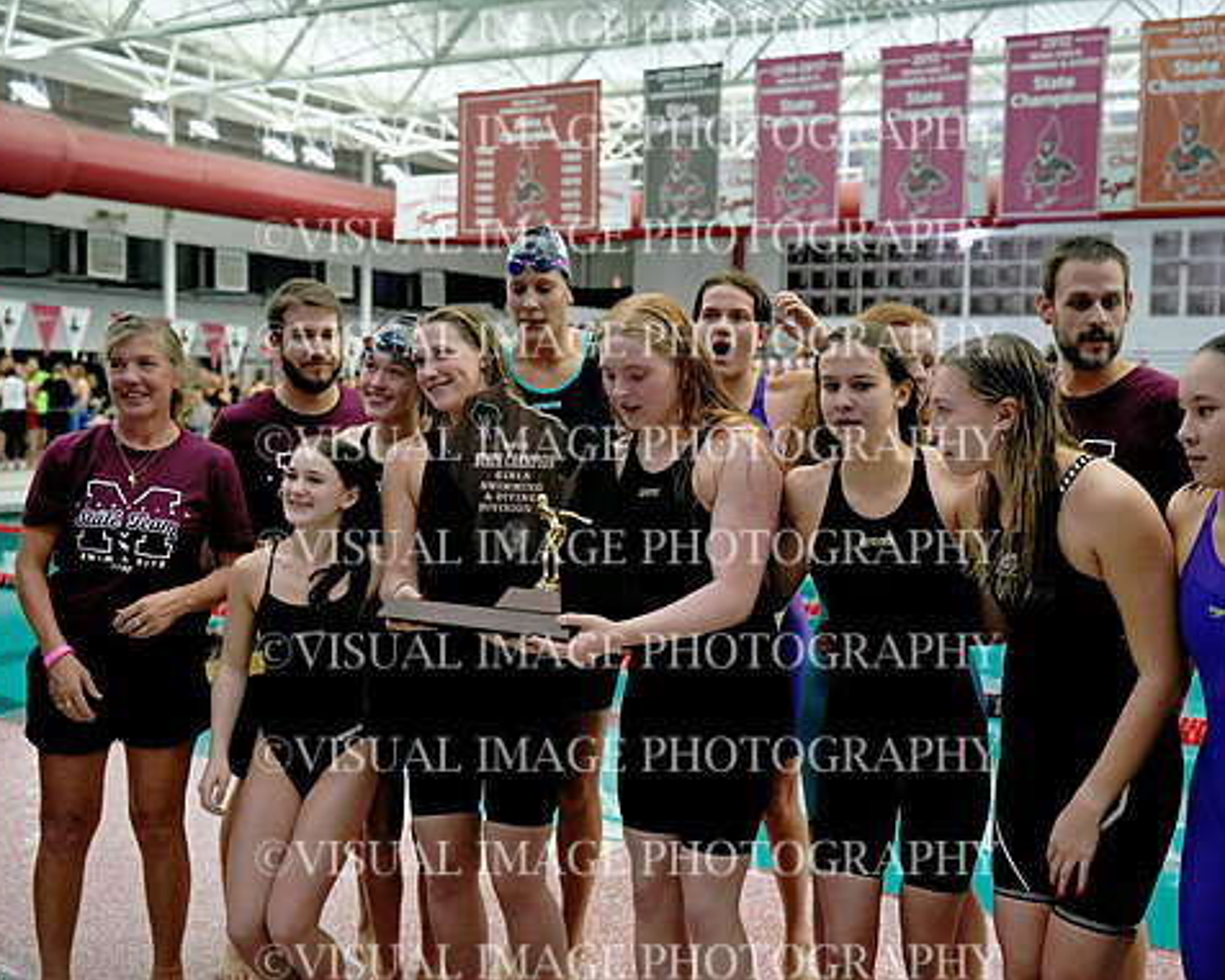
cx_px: 628
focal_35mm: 40
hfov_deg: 45.8
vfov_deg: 37.3
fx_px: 1451
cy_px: 495
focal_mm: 35
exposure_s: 1/500
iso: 1600
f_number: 2.8
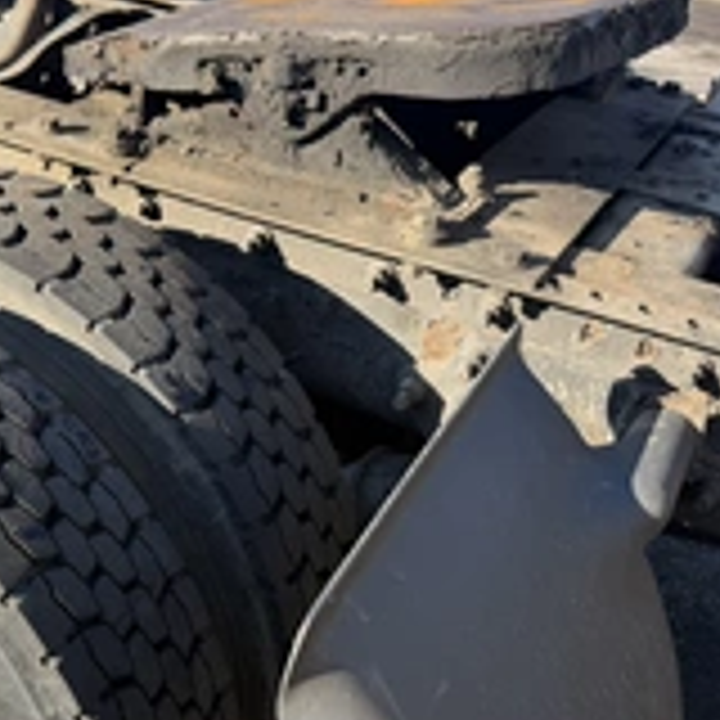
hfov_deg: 30.8
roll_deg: -4.4
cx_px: 81
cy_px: 526
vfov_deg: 31.7
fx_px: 1247
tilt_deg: -32.5
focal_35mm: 53
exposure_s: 1/1292
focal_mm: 6.76
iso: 100
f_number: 1.78
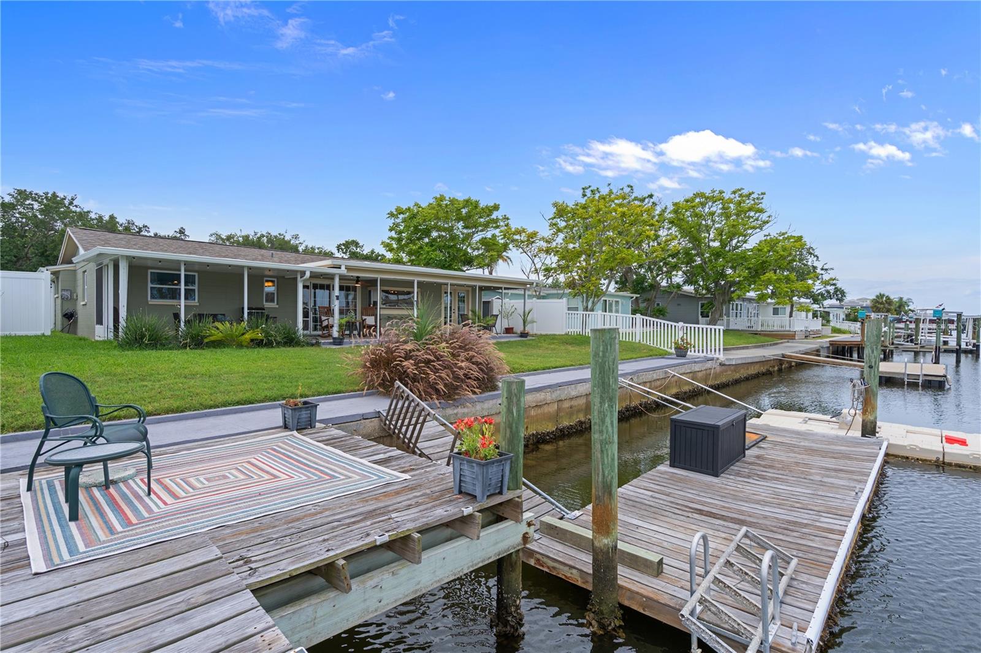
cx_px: 490
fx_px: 436
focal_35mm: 16
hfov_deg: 96.7
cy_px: 326
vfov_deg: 73.7
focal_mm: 16
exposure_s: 1/400
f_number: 9
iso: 320
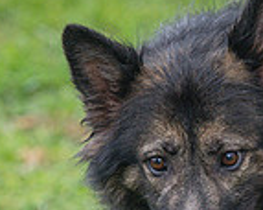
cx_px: 286
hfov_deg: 2.7
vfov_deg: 2.2
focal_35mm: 711
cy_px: 271
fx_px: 5527
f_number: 4
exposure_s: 1/2500
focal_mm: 160
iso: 1250
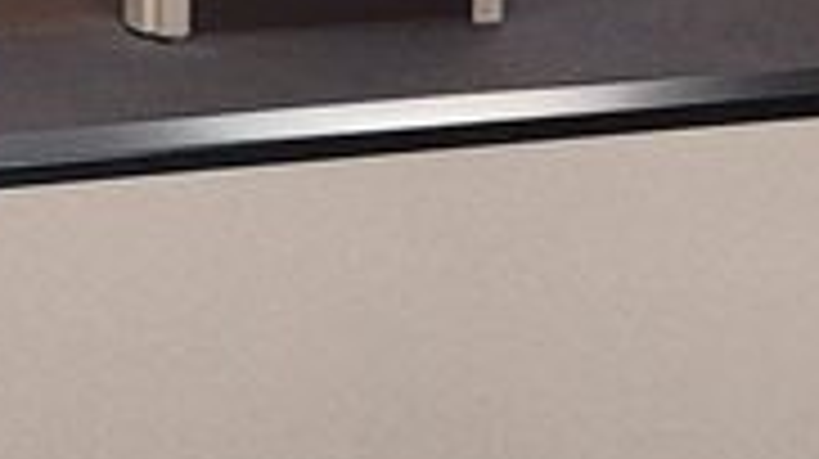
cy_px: -788
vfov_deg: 5.2
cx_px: -140
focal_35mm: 224
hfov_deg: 9.5
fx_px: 4860
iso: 160
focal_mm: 5.4
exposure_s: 1/120
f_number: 1.8
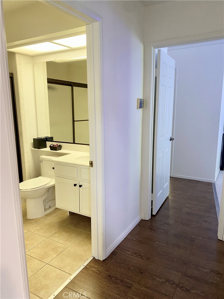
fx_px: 224
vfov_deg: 67.3
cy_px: 150
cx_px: 112
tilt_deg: -8.6
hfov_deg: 53.1
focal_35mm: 26
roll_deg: -0.2
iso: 200
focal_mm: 4.25
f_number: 1.8
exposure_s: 1/60
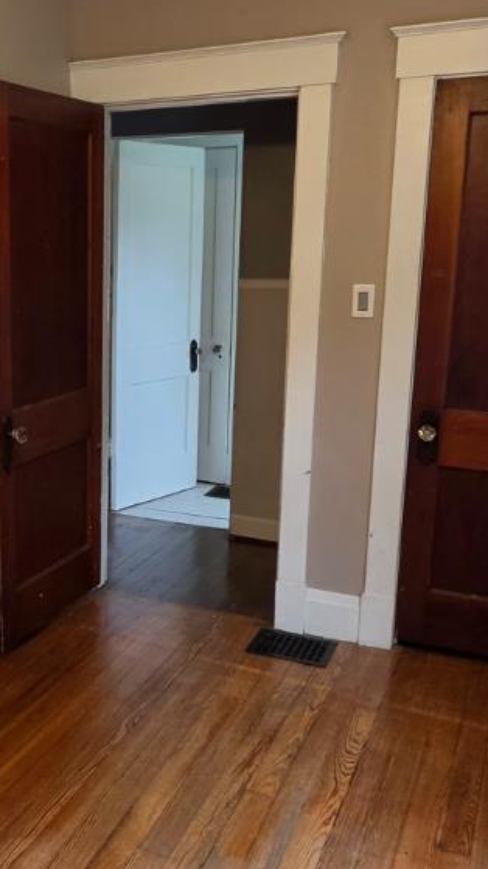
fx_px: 875
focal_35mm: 38
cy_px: 433
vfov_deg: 52.8
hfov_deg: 29.6
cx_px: 34
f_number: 1.9
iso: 125
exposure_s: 1/120
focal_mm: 2.2
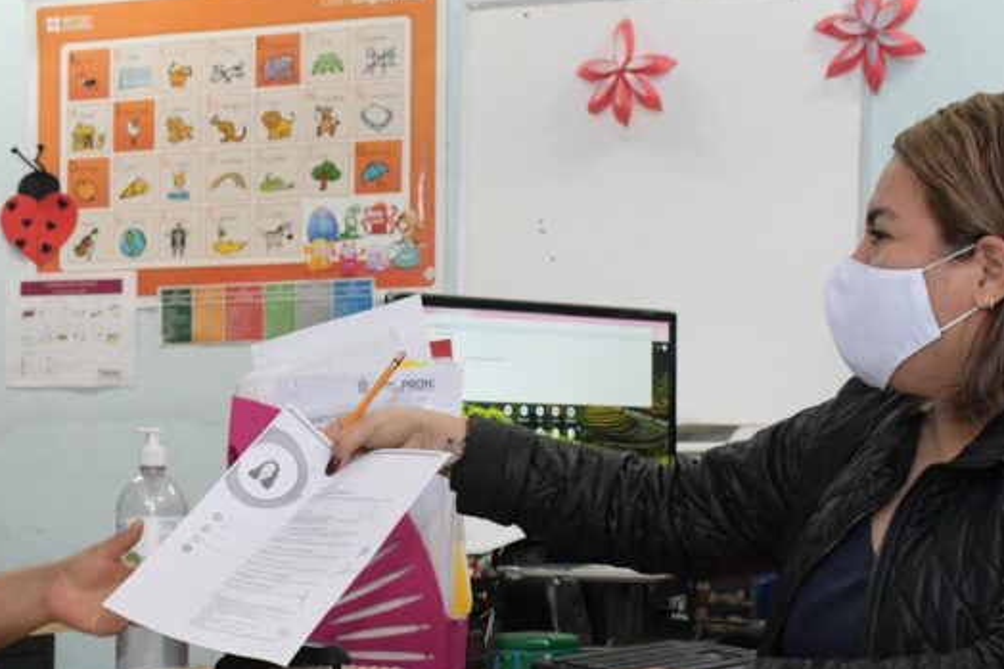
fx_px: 2425
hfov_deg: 23.2
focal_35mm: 87
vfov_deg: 15.7
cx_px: 272
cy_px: 442
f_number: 8
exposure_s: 1/60
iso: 2500
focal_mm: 32
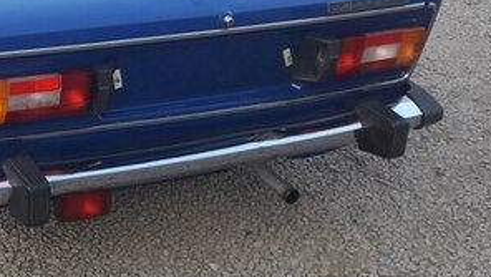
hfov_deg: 28.4
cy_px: -39
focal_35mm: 68
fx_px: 886
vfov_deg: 17.1
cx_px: -40
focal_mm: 3.7
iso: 40
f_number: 1.9
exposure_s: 1/100
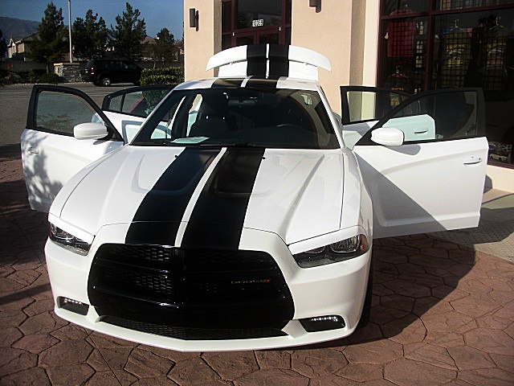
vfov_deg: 39.7
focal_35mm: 36
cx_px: 257
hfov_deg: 51.4
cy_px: 193
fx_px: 535
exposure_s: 1/200
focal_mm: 6.3
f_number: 7.9
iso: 50
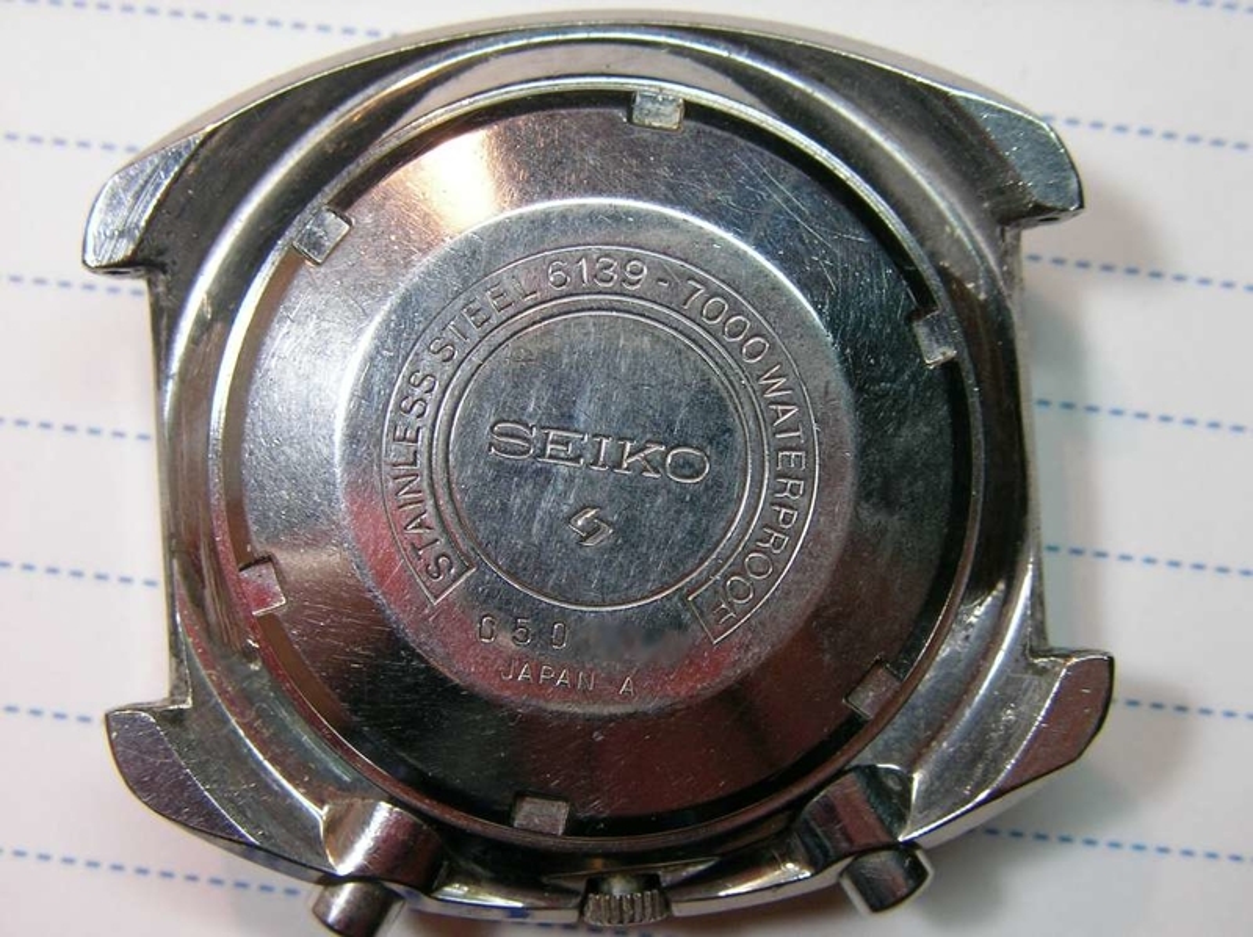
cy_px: 468
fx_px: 1952
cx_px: 626
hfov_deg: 35.6
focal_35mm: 54
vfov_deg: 27.0
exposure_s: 1/30.7
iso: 100
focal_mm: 8.3
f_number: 3.6
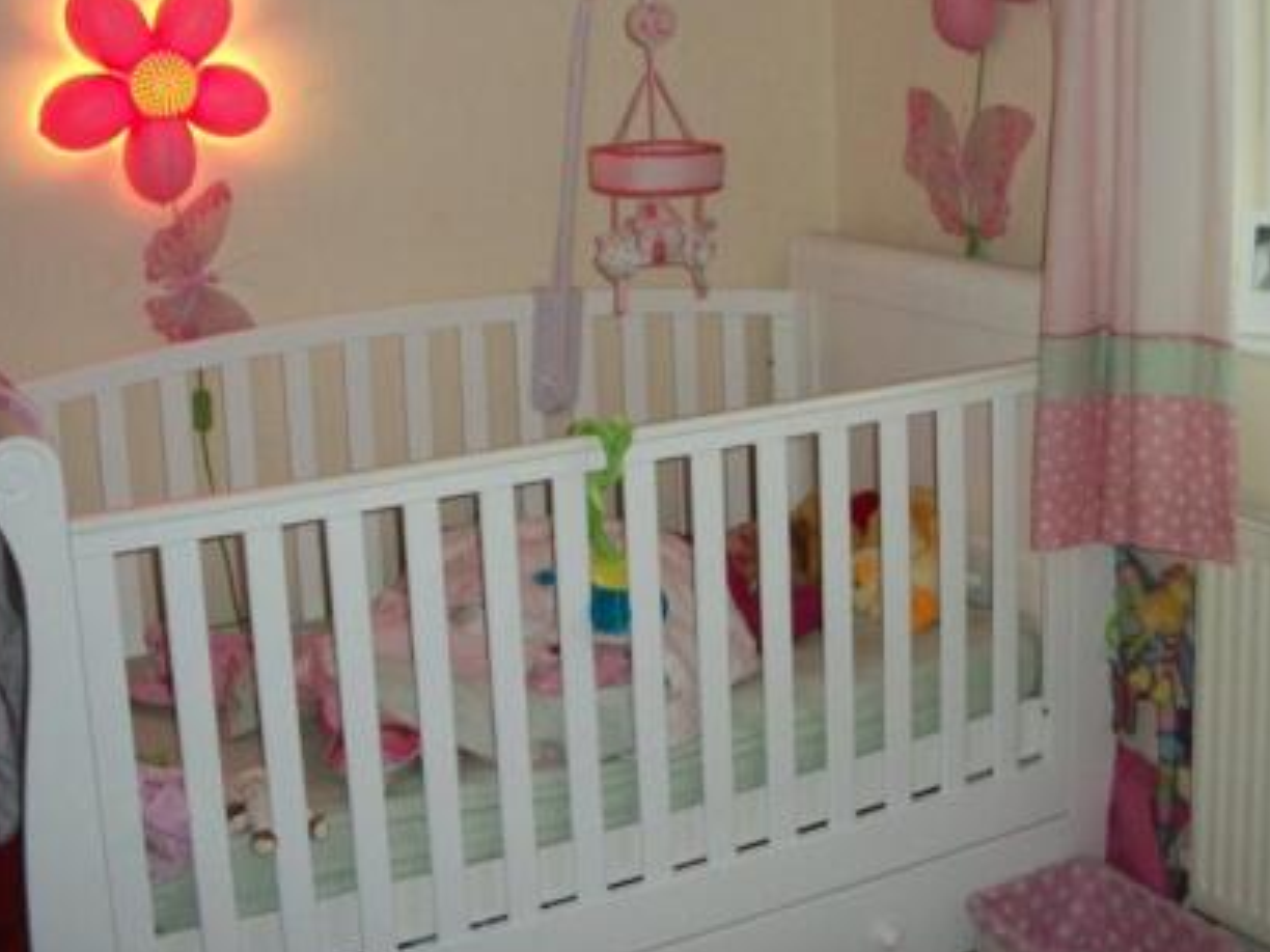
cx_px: 717
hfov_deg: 38.1
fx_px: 1834
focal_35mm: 50
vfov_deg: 29.0
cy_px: 369
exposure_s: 1/30
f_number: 3.1
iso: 160
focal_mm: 6.3
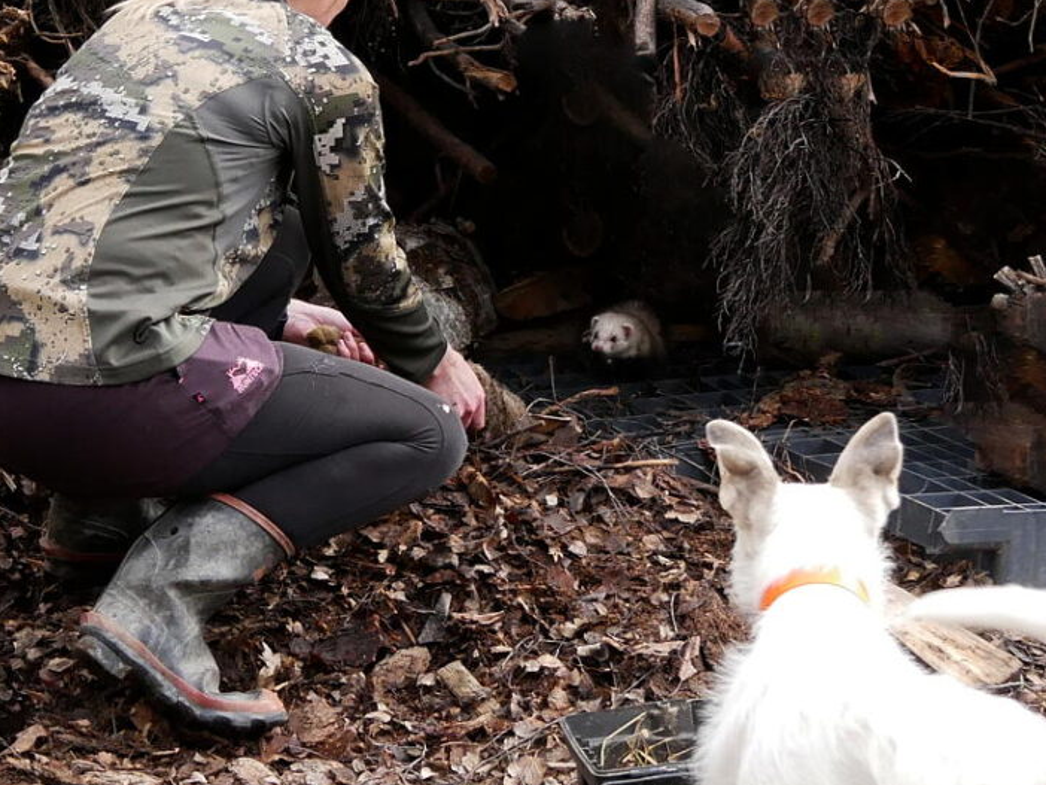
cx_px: 641
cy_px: 558
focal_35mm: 70
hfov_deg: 27.7
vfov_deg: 20.9
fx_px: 2116
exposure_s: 1/500
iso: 800
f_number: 4.1
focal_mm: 24
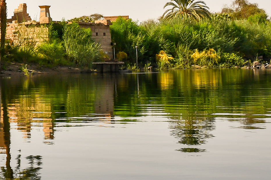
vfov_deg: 11.6
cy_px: -42
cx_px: -32
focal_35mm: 115
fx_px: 866
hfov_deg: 17.2
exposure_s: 1/500
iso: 100
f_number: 8
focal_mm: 24
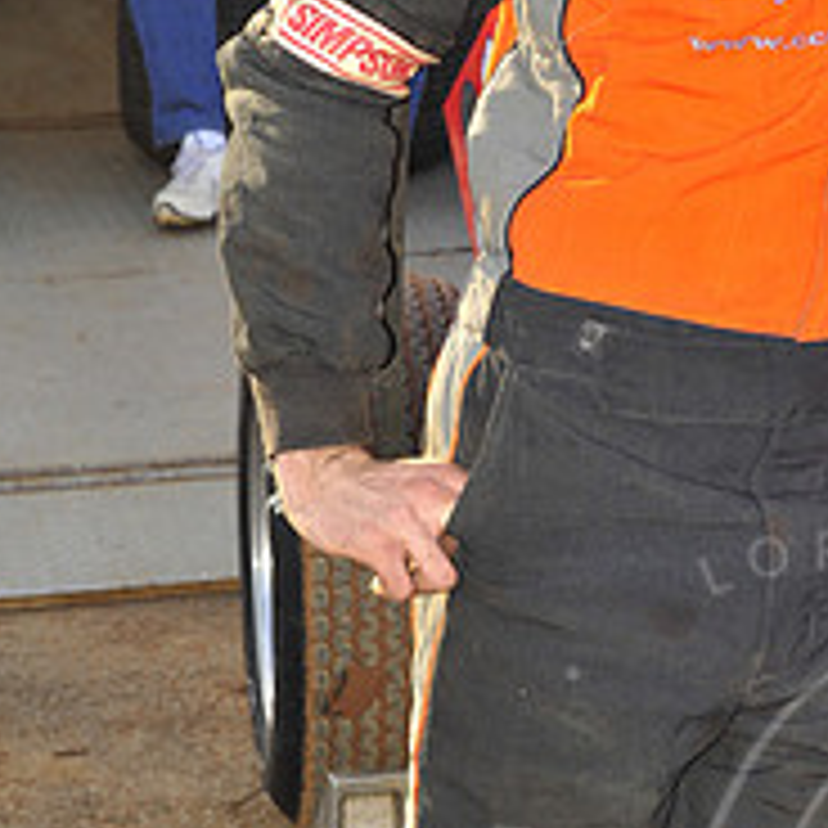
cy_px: 148
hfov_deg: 12.9
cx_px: 832
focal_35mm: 134
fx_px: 3626
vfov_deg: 13.0
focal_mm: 50
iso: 500
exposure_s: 1/250
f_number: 8
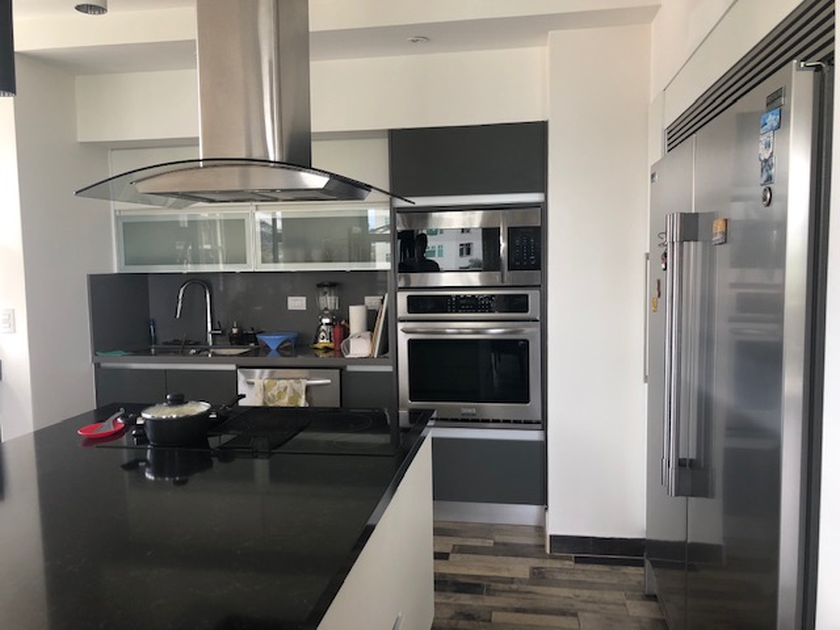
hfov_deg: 63.4
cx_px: 420
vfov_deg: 49.7
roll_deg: +0.7
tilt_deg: -5.1
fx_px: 679
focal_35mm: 28
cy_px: 315
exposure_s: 1/40
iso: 25
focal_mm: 3.99
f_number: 1.8
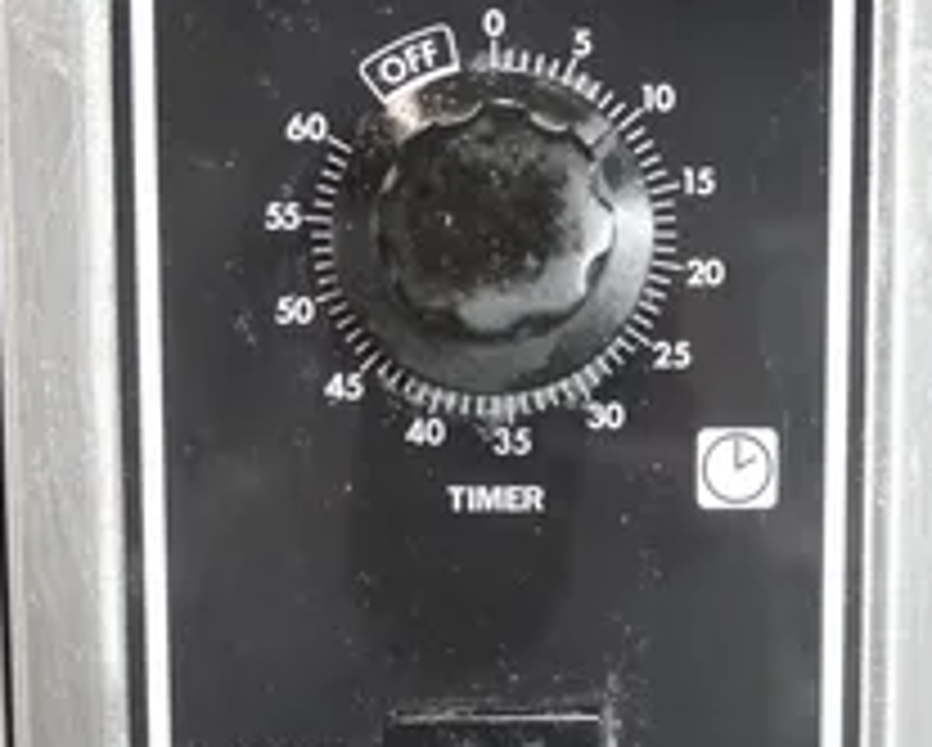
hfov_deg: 28.3
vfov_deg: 22.6
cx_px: 520
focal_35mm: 67
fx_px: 1850
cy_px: 590
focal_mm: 13.84
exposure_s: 1/40
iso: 1600
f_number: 3.5
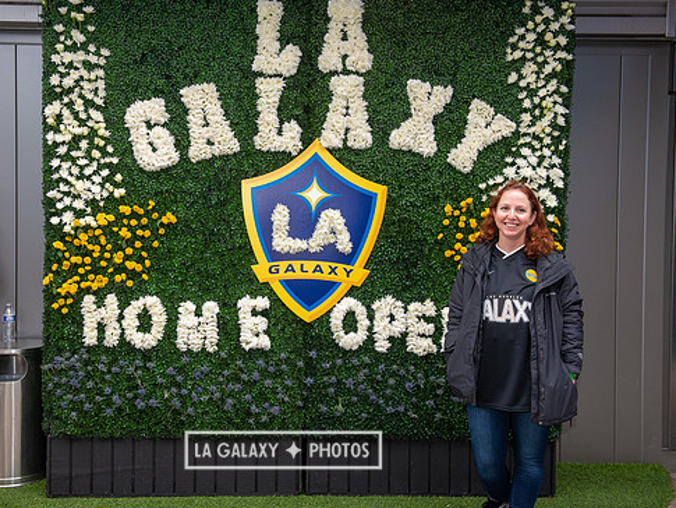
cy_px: 241
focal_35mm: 46
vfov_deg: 31.5
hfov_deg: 41.1
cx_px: 283
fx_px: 899
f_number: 6.3
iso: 500
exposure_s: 1/160
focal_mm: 40
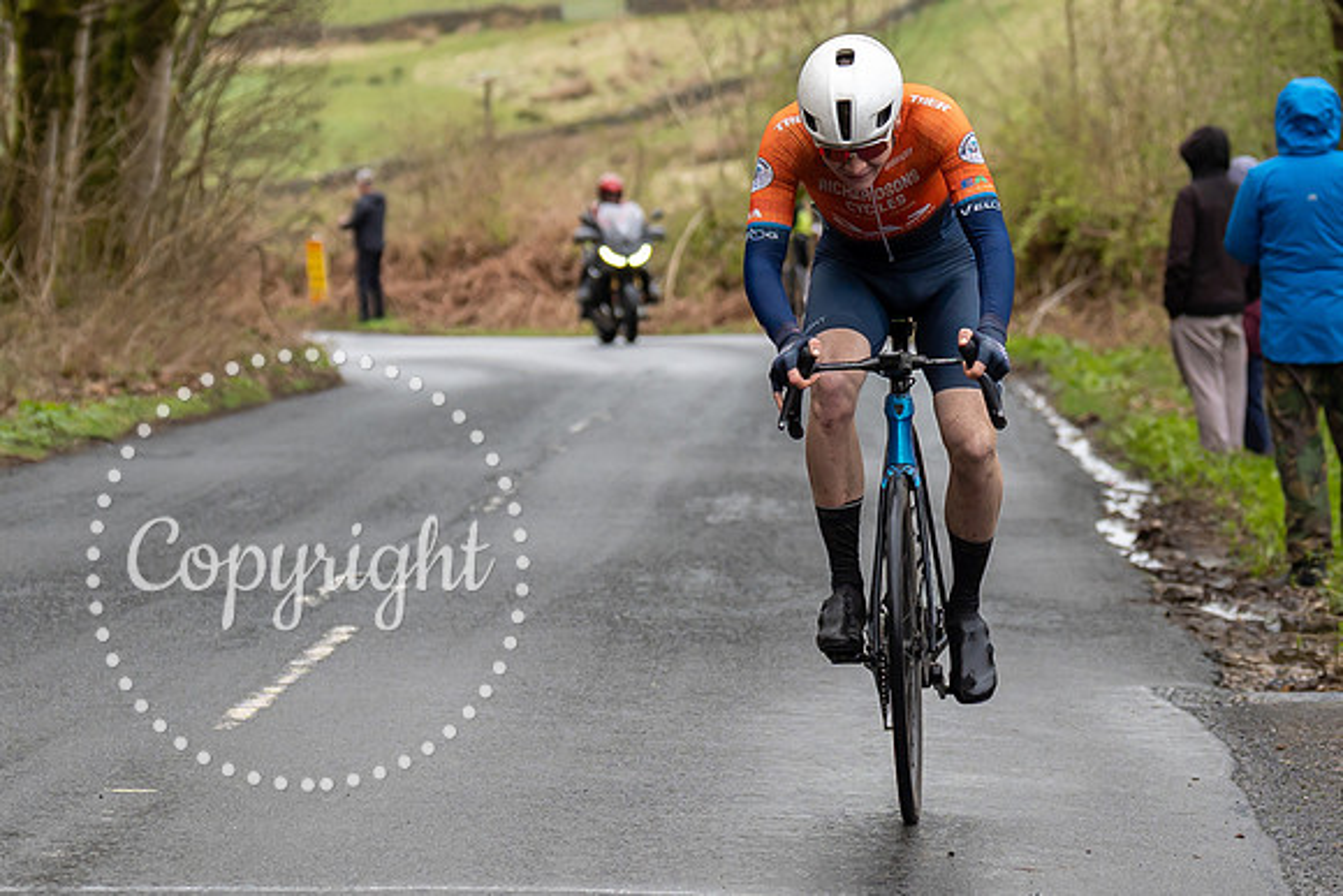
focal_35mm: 255
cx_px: 1055
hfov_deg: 8.1
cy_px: 311
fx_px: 9526
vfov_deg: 5.4
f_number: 3.5
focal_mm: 84
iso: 500
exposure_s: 1/1000
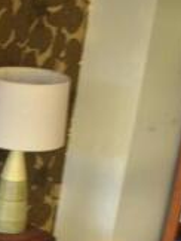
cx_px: -278
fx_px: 890
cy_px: 292
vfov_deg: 14.8
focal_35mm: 128
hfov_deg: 9.9
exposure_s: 1/60
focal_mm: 22
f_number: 3.8
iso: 1000
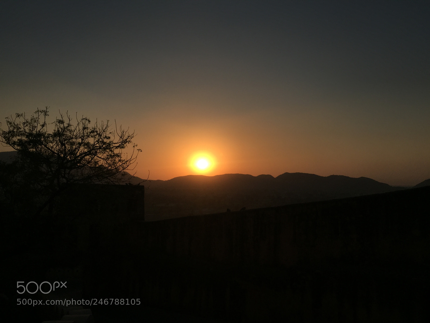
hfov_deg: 61.7
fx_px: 360
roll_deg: -1.0
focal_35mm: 29
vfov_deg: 48.2
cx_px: 215
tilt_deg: +3.0
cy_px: 162
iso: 32
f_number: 2.2
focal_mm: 4.15
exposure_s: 1/4405
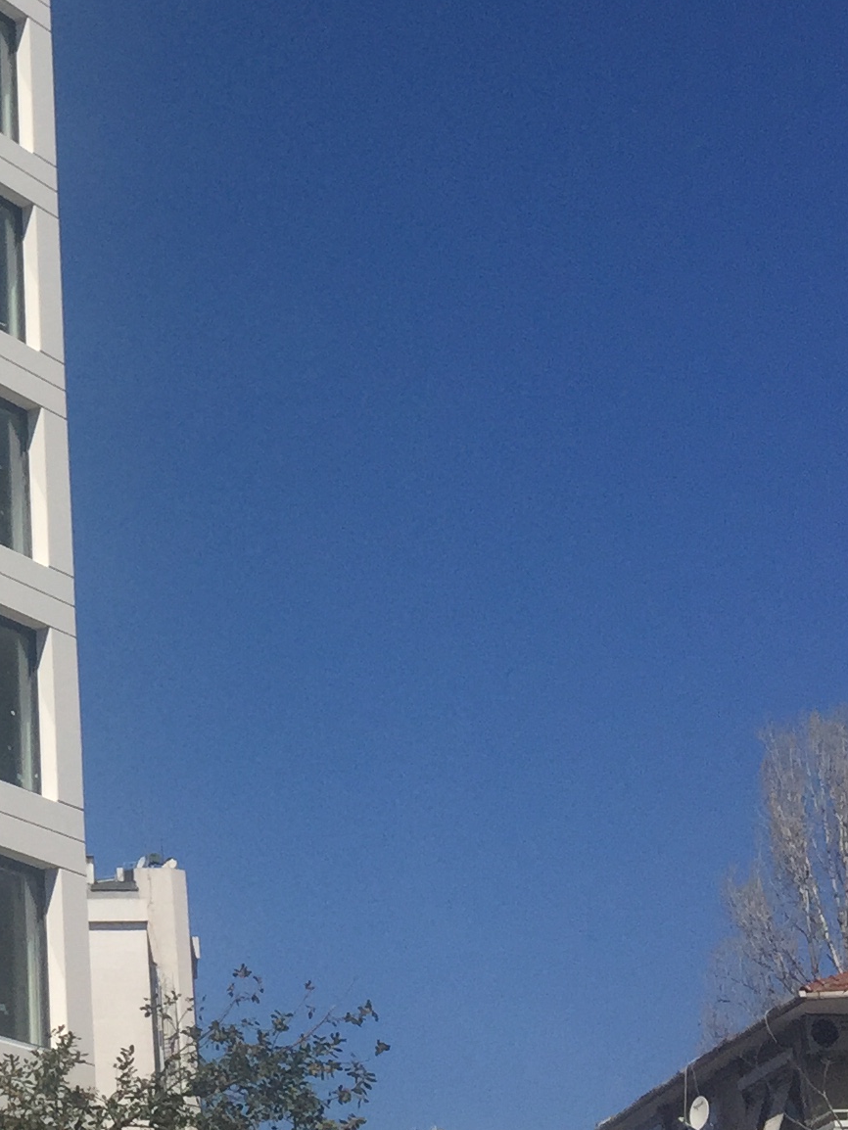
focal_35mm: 82
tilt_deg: +28.8
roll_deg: -0.5
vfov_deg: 23.4
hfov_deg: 17.2
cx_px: -181
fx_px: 2677
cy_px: 195
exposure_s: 1/5650
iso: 32
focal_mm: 4.15
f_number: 2.2
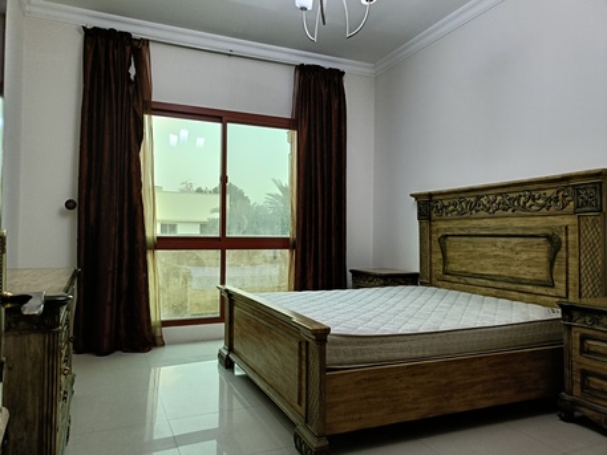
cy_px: 228
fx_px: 438
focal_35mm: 25
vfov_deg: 54.9
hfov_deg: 69.4
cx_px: 304
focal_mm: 4.7
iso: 1097
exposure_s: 1/50
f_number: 1.7
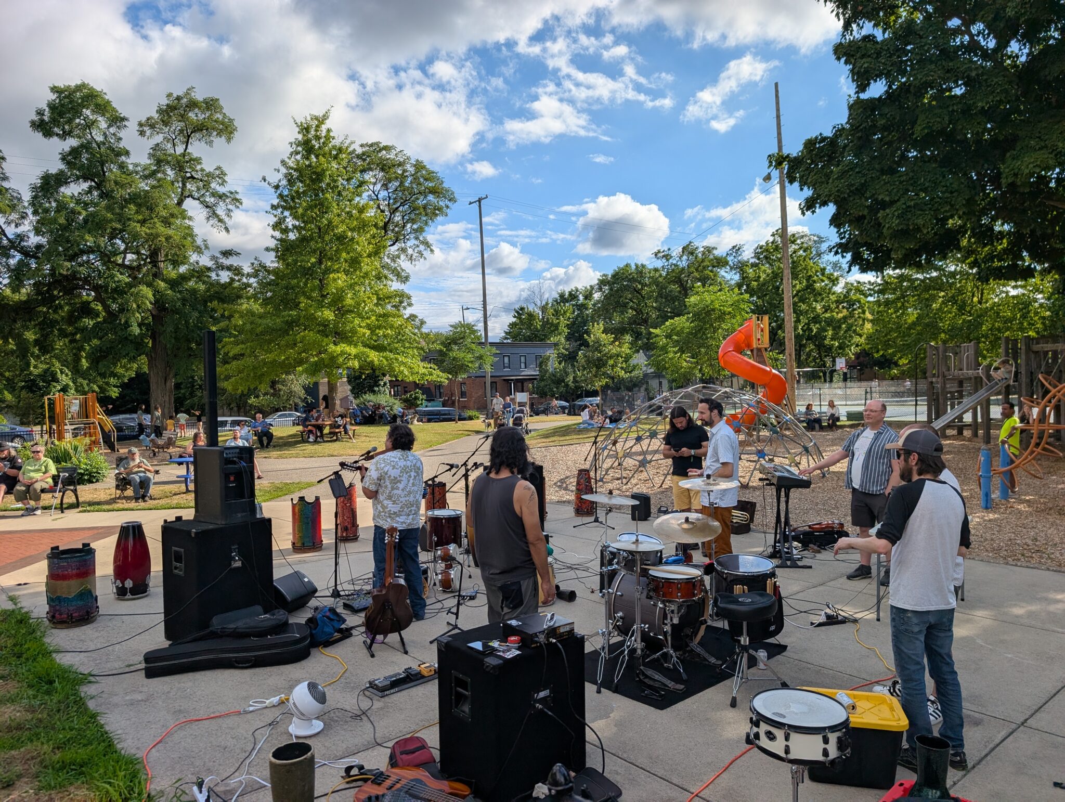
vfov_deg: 56.9
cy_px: 401
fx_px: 739
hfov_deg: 71.5
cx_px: 532
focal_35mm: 24
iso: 21
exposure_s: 1/1527
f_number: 1.68
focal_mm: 6.9
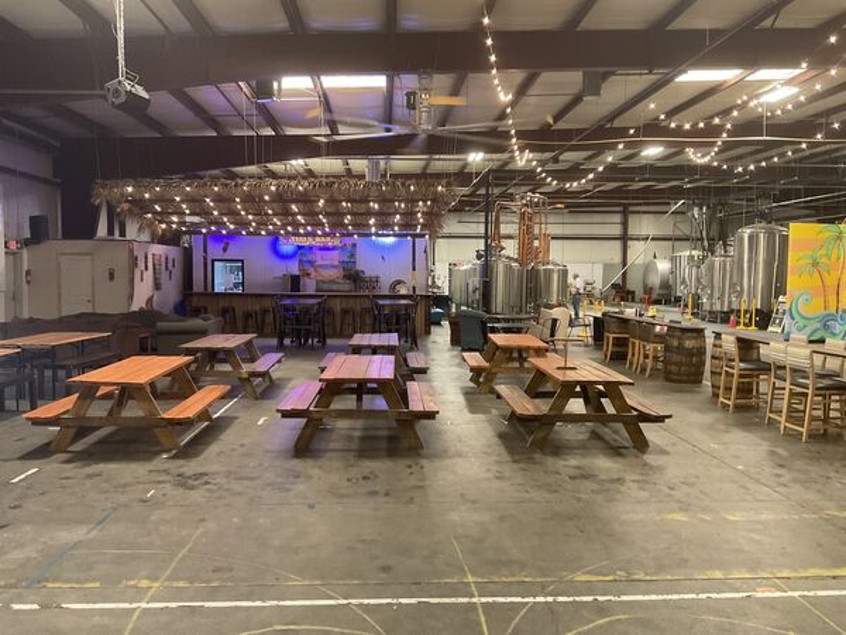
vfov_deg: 48.2
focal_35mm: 29
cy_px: 318
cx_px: 423
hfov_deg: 61.7
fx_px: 709
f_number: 1.8
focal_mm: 3
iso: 200
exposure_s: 1/40
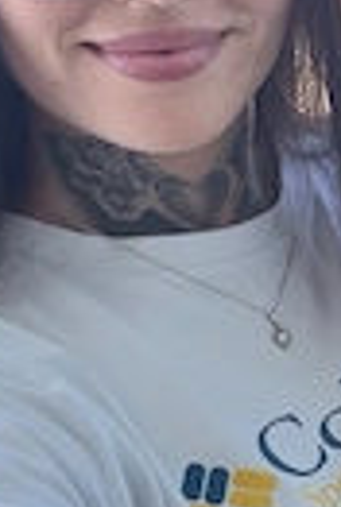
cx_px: 399
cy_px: 298
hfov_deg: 14.1
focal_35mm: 95
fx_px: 1343
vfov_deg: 21.4
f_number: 1.9
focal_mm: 2.69
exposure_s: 1/100
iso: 25
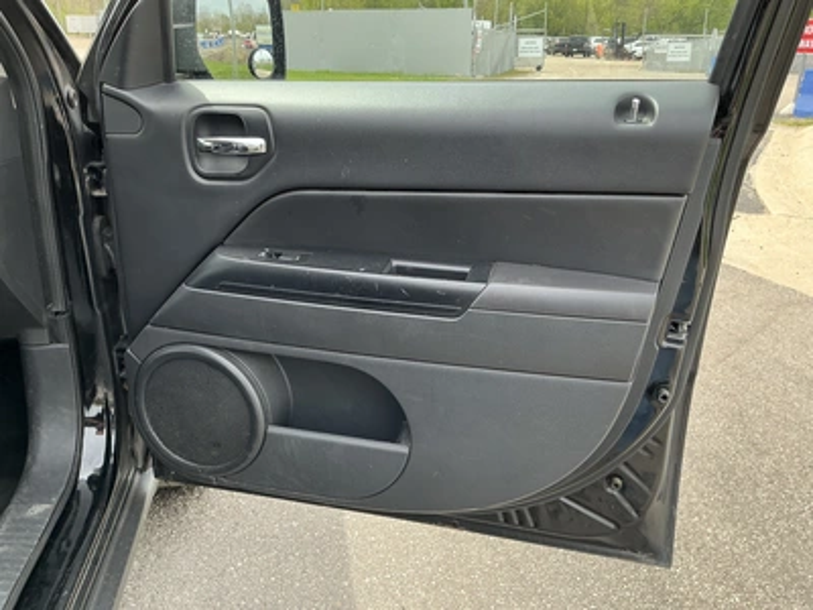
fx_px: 658
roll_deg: -0.3
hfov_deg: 63.4
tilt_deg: -20.2
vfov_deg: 49.7
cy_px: 305
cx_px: 406
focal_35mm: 28
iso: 20
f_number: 1.8
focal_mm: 3
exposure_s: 1/237
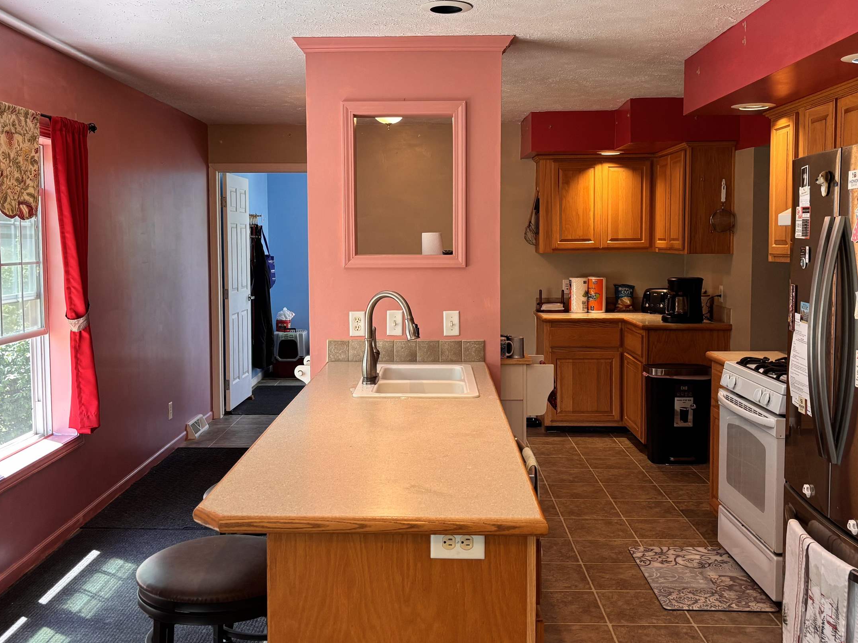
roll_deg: +0.3
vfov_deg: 38.6
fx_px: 917
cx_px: 398
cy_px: 296
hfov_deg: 50.1
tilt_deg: -3.9
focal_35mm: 37
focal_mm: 5.96
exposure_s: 1/120
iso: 125
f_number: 1.6
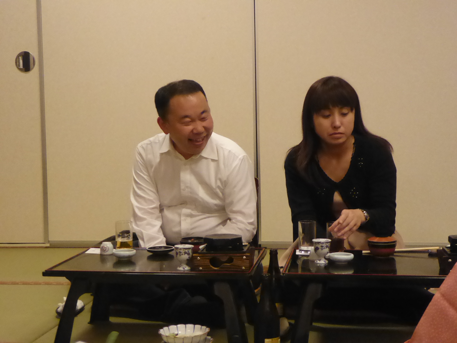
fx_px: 858
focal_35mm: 65
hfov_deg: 29.8
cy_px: 172
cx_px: 228
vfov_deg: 22.6
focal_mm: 10.9
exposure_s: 1/50
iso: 1600
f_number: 4.3
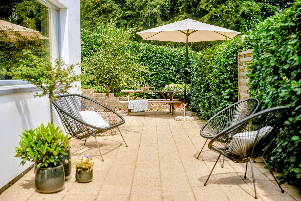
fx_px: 368
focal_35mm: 44
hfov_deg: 44.5
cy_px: 100
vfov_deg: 30.5
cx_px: 150
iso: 100
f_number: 2.8
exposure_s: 1/400
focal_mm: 44
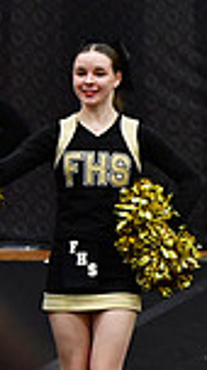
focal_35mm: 480
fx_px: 4705
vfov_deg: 4.5
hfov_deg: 2.5
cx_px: 609
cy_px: 232
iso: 4000
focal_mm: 80
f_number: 4
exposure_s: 1/500
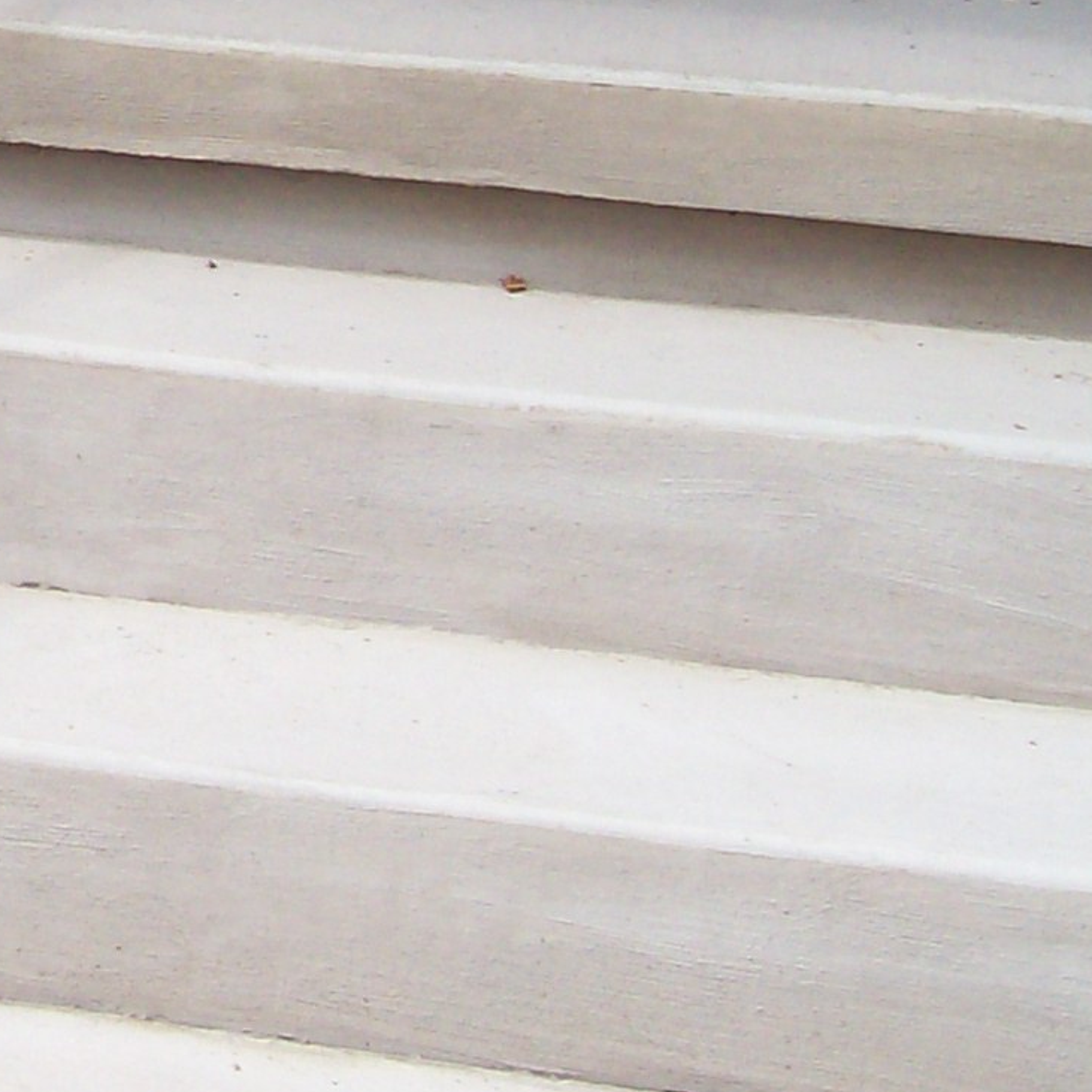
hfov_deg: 12.7
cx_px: -928
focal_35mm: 124
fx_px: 4426
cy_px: -88
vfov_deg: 13.8
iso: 80
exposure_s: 1/365
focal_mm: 6
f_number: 4.8
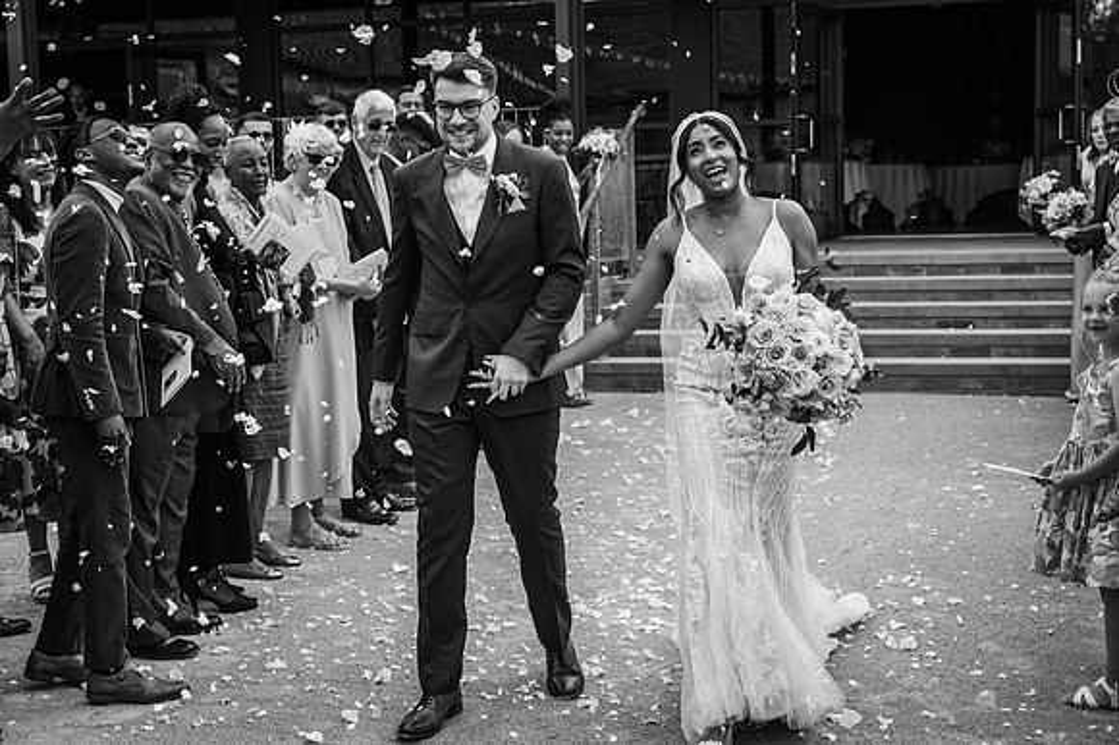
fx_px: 1646
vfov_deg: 25.5
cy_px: 372
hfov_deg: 37.5
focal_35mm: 53
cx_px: 560
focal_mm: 53
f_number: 5
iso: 280
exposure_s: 1/1000
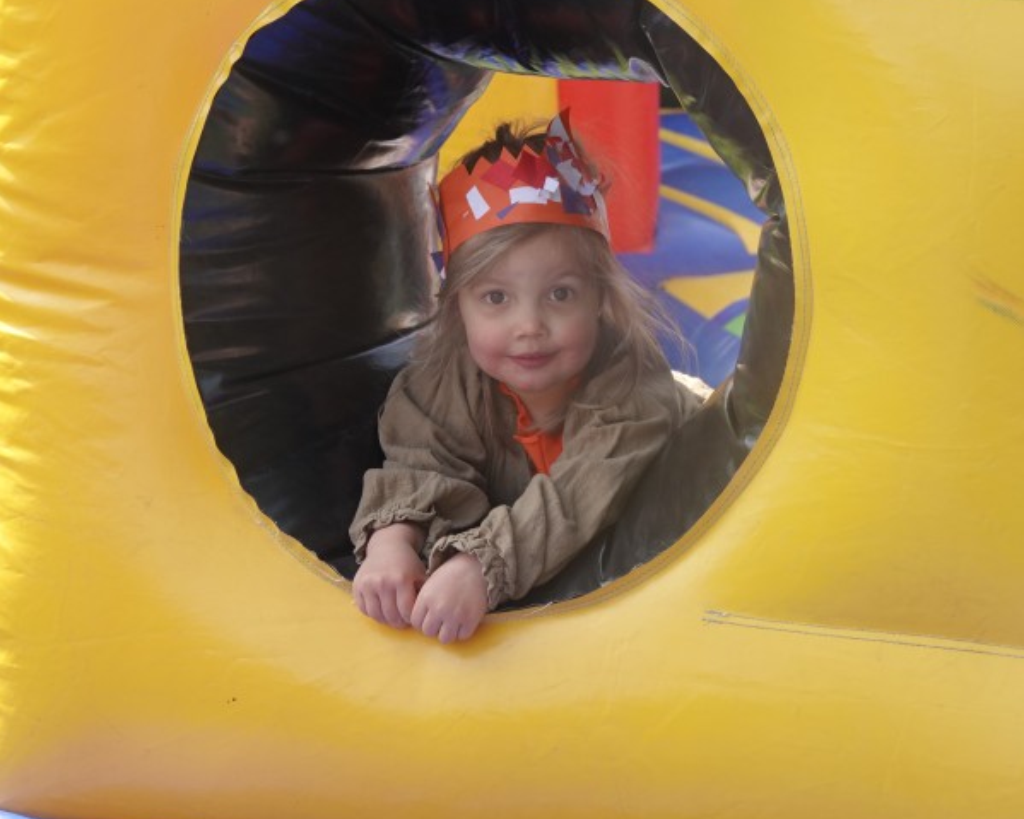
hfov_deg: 22.2
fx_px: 2606
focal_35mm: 86
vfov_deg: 17.8
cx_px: 674
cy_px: 337
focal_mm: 22.19
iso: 100
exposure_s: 1/250
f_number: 3.5
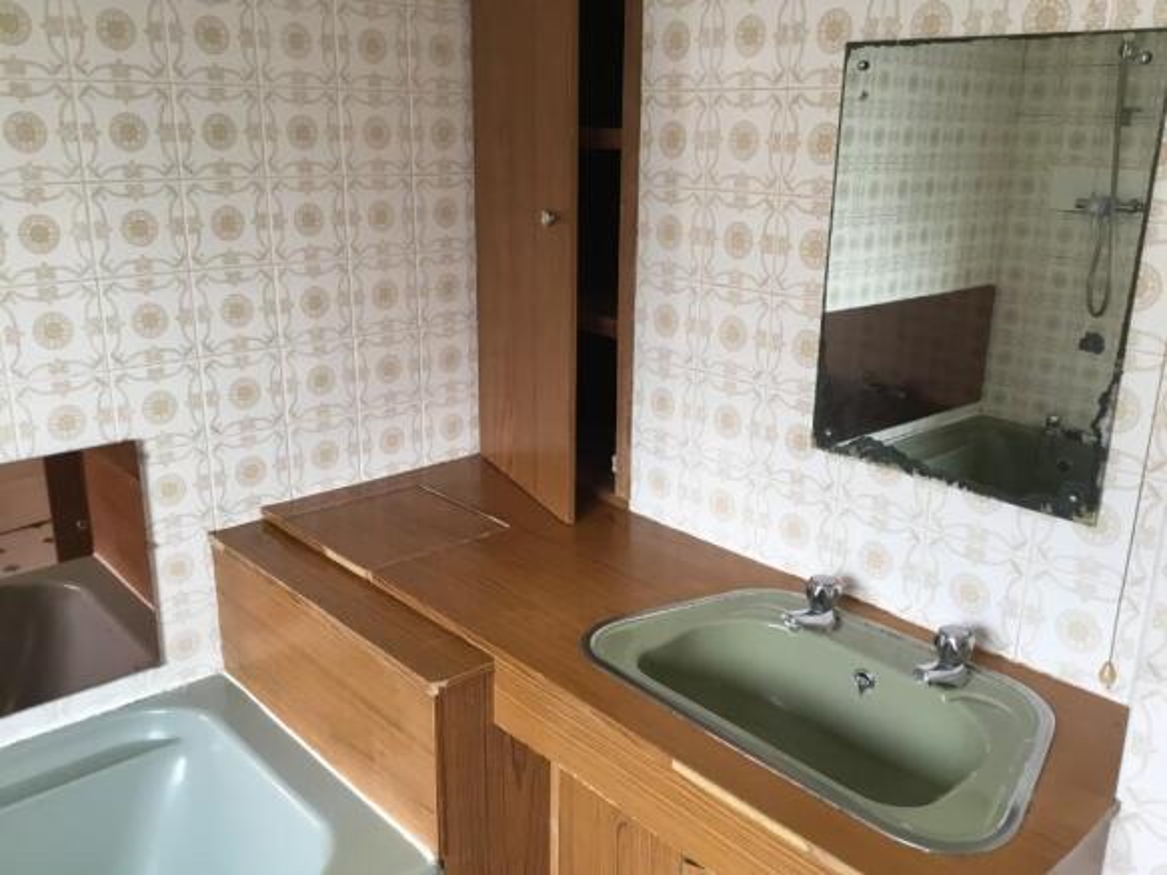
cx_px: 584
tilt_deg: -17.6
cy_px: 438
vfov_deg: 45.4
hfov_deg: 58.4
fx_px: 1045
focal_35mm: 31
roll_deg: -0.4
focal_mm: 3.3
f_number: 2.4
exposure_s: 1/33
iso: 64
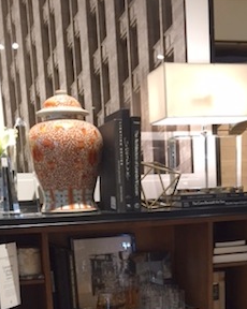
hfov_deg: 25.7
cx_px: 150
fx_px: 540
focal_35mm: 59
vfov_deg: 29.7
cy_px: 312
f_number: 2.2
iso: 80
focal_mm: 4.15
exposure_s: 1/30
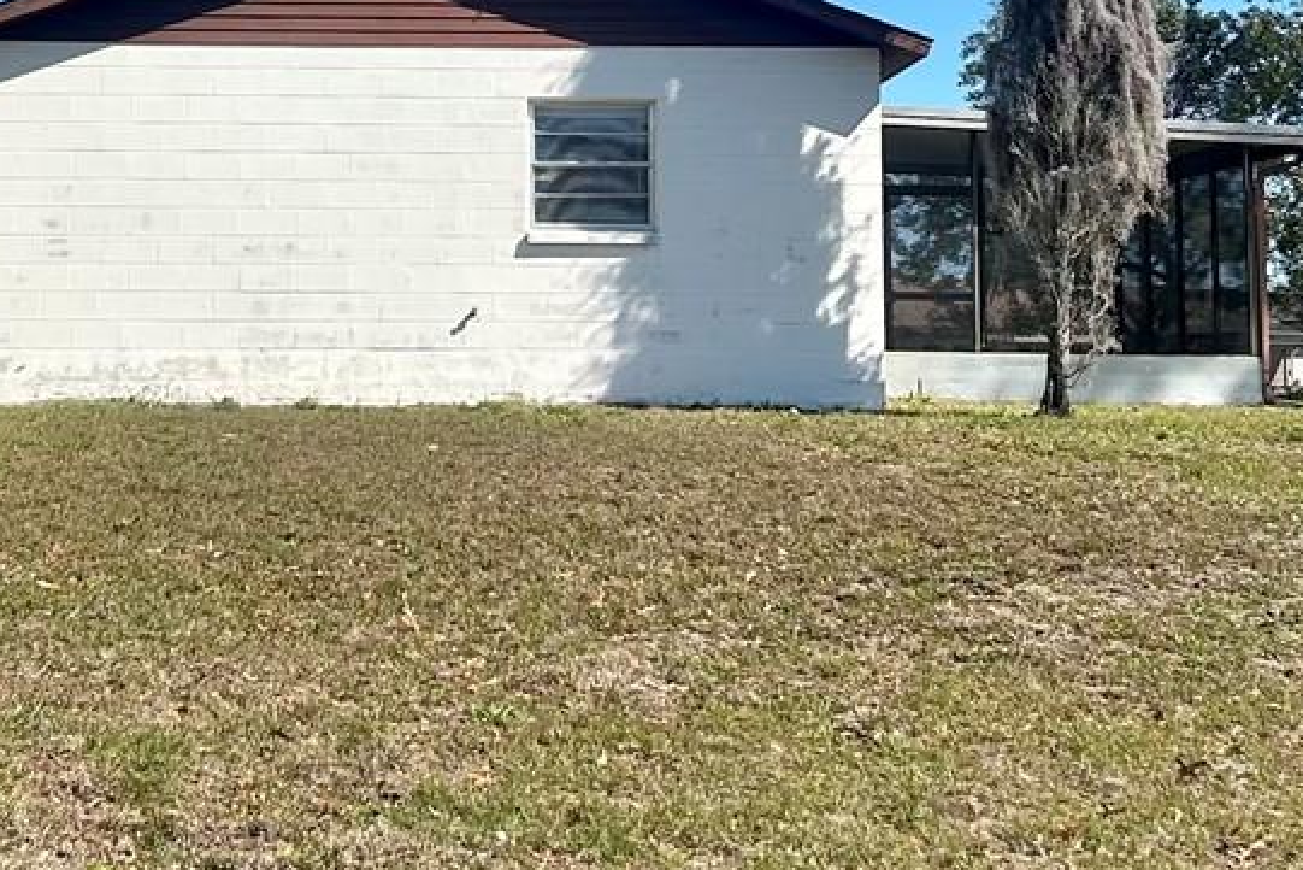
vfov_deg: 16.8
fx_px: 2896
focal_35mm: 80
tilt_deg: +6.9
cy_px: 58
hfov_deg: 25.2
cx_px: 434
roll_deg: -0.5
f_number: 1.5
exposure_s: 1/3704
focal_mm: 5.7
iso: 50
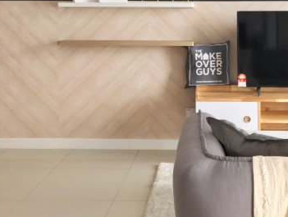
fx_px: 425
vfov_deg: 27.8
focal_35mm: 51
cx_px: 213
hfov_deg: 36.6
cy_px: 30
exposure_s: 1/33
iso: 125
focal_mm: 3.99
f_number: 1.8
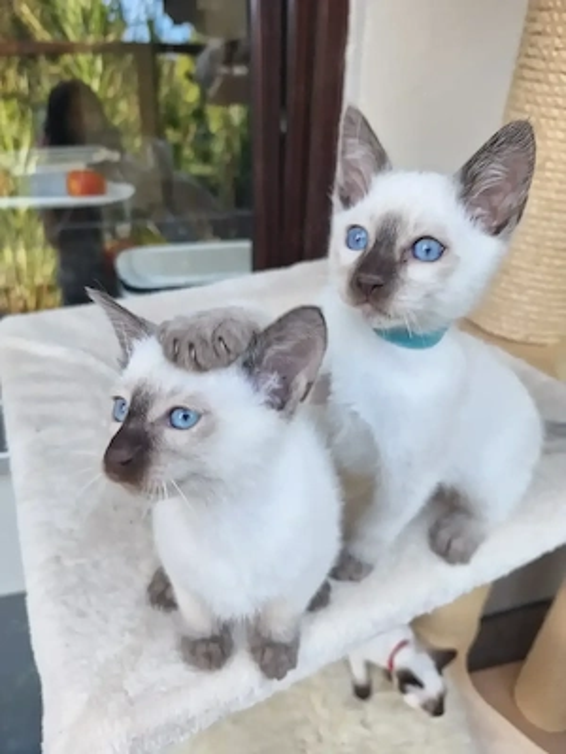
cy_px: 377
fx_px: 501
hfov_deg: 58.9
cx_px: 283
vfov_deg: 73.9
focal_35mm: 23
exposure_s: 1/100
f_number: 1.8
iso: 64
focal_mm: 5.54
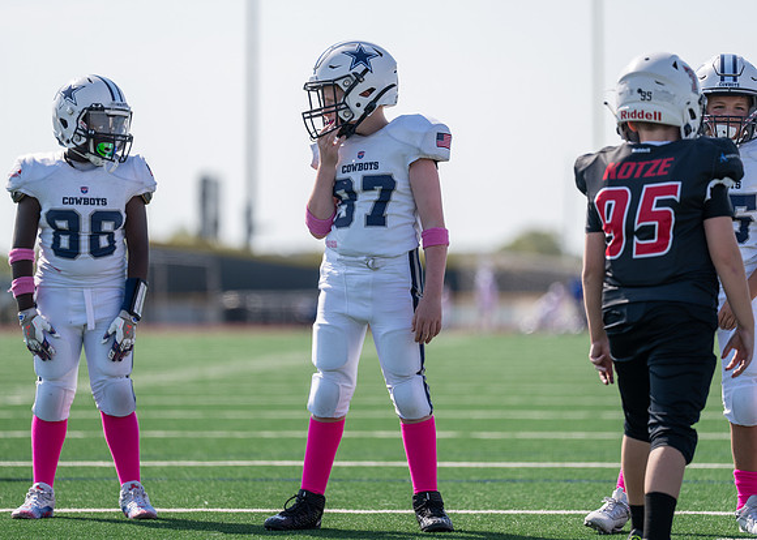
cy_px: 270
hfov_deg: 9.6
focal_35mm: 210
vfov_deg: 6.9
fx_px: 4505
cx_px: 378
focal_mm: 200
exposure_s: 1/2000
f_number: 2.8
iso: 100
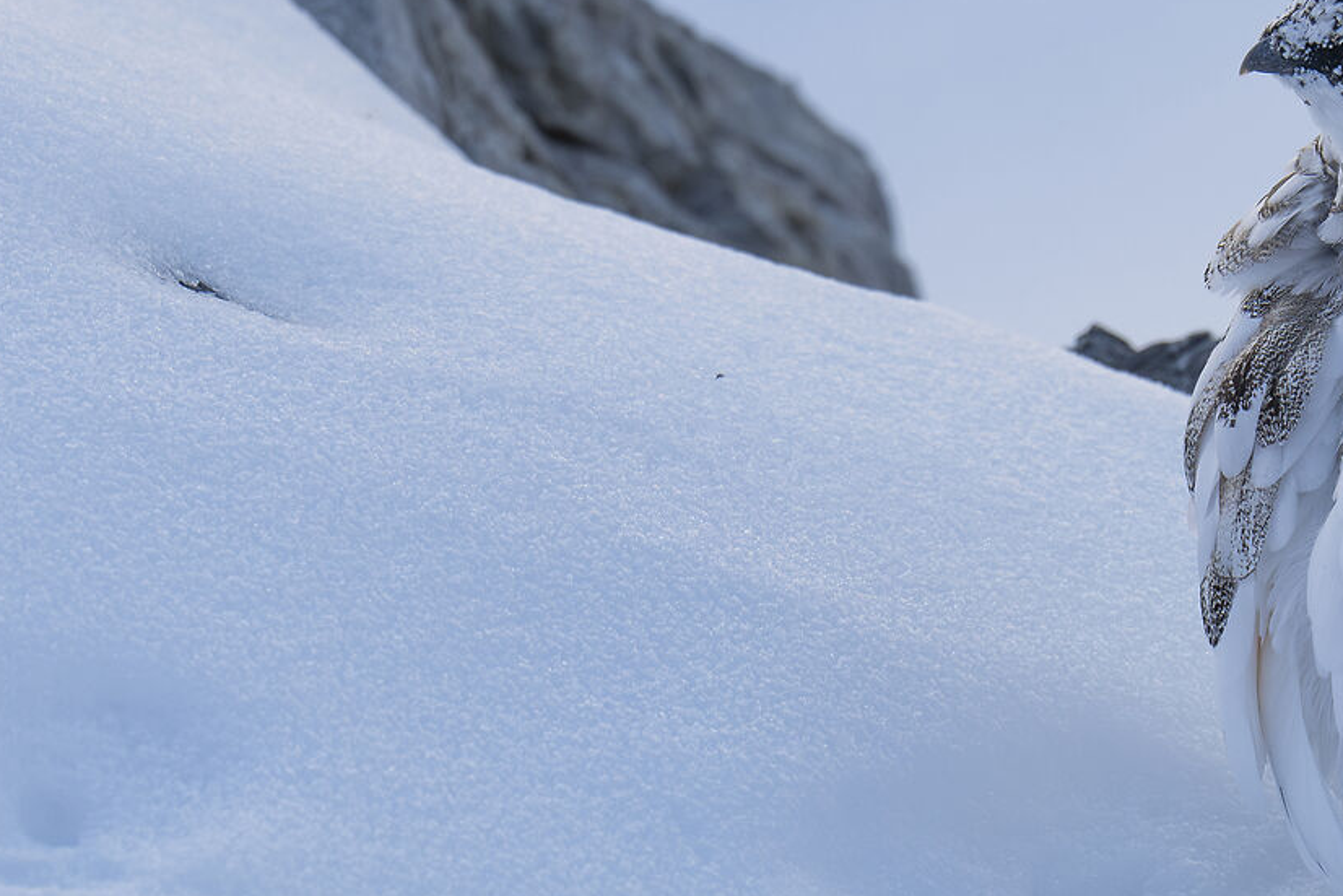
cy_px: 459
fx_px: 56375
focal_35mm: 1511
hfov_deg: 1.4
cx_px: 681
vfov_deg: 0.9
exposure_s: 1/1000
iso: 1000
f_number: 8
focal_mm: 520
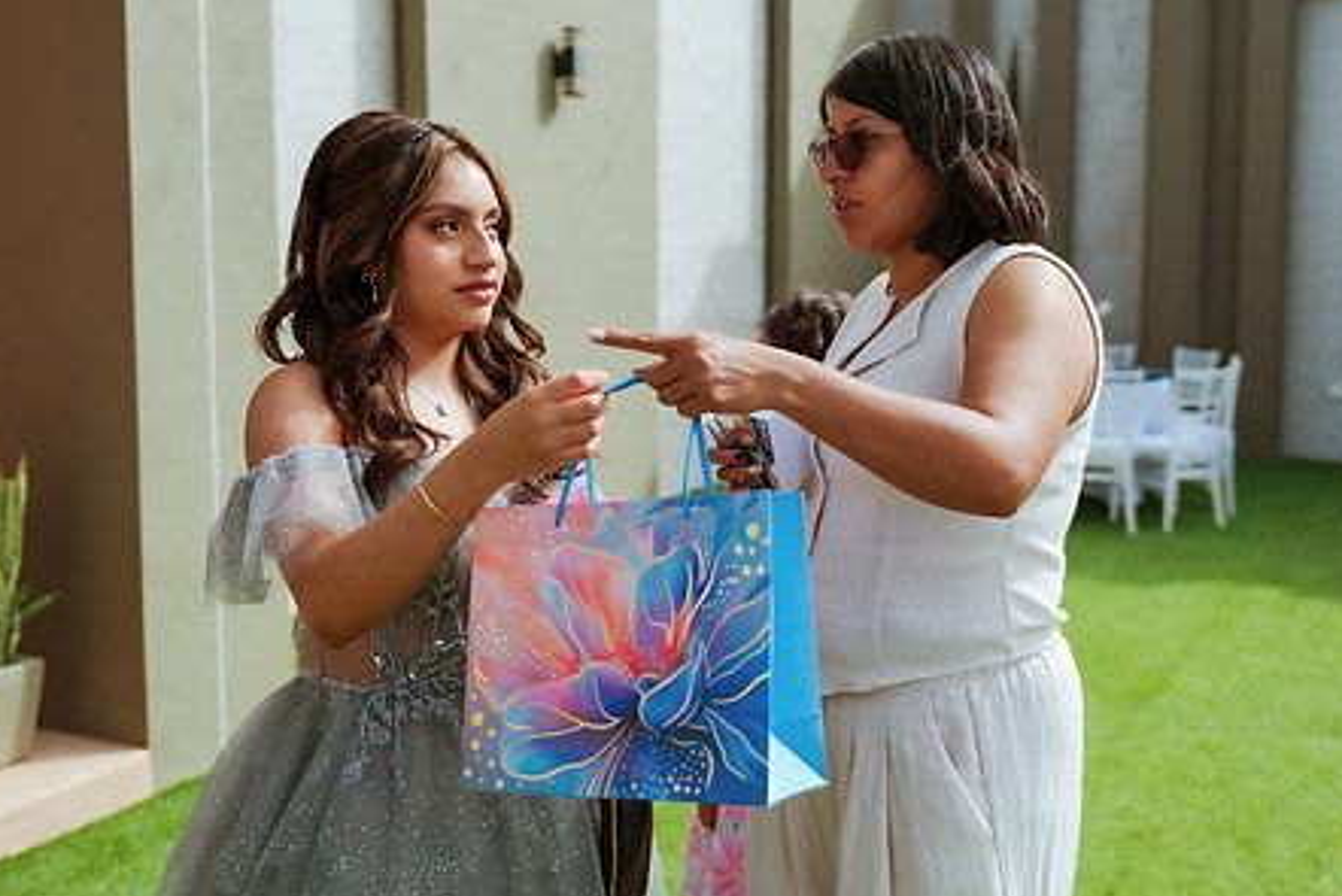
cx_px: 707
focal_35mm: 42
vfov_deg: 31.9
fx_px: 1566
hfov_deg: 46.4
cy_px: 415
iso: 100
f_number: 2.8
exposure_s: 1/1000
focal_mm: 32
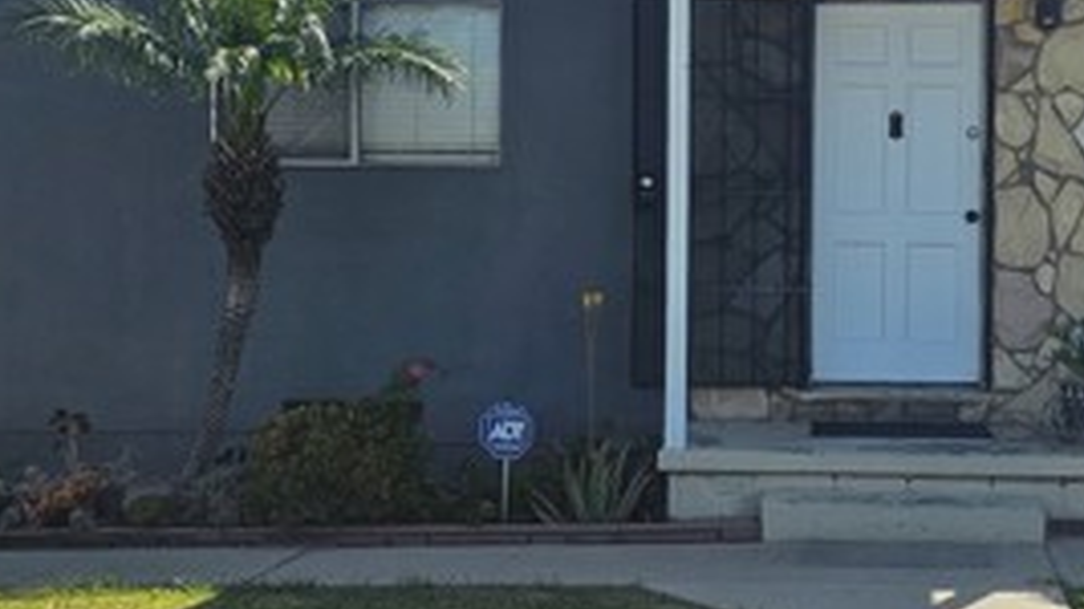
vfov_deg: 20.0
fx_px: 1724
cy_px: 240
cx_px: 759
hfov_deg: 34.4
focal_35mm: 60
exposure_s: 1/934
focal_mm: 6.3
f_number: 1.7
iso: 10
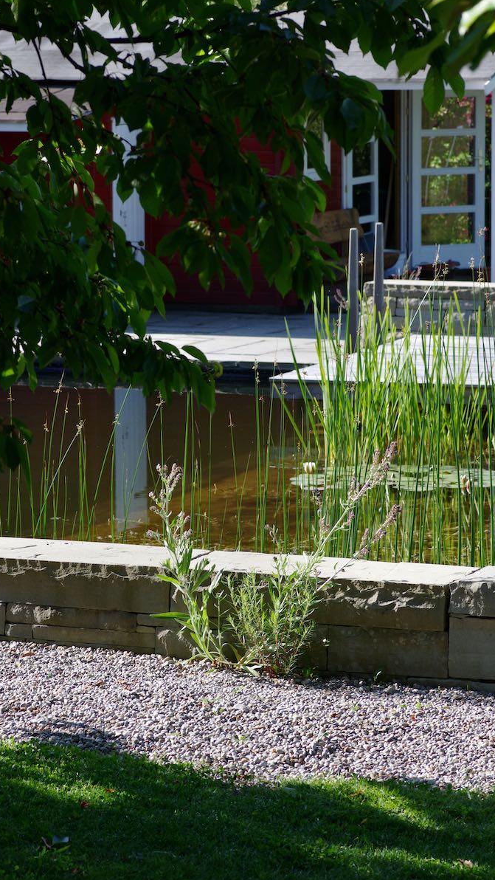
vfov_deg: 13.6
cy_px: 439
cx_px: 283
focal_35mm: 158
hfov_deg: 7.7
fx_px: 3685
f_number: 7.1
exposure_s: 1/640
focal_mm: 100
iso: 400
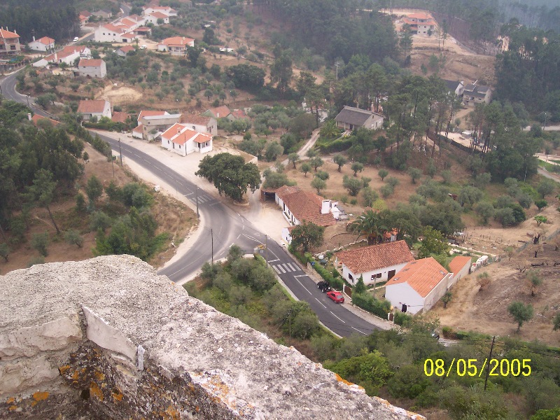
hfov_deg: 49.0
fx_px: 615
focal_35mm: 38
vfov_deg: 37.7
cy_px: 210
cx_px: 280
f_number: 2.8
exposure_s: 1/45
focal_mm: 8
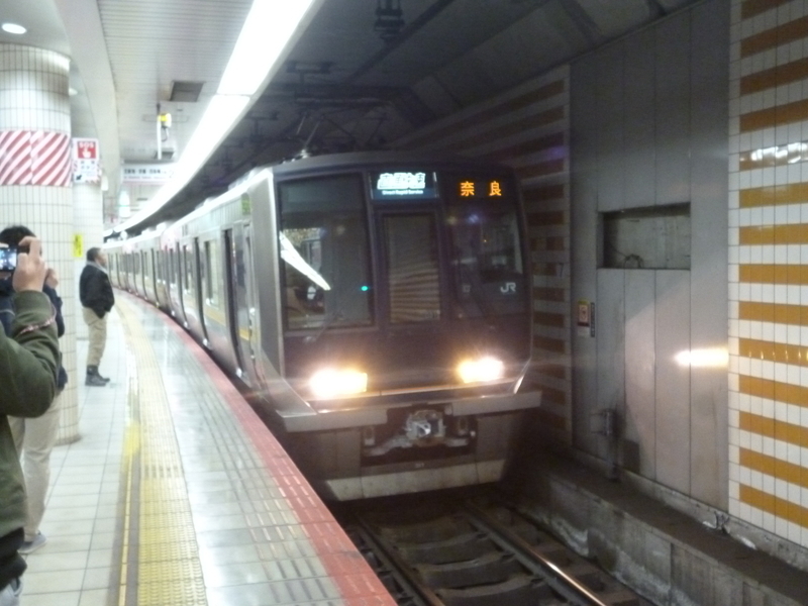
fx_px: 957
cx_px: 404
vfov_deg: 35.1
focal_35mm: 41
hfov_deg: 45.8
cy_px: 303
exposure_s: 1/20
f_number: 3.7
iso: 800
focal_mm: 7.3
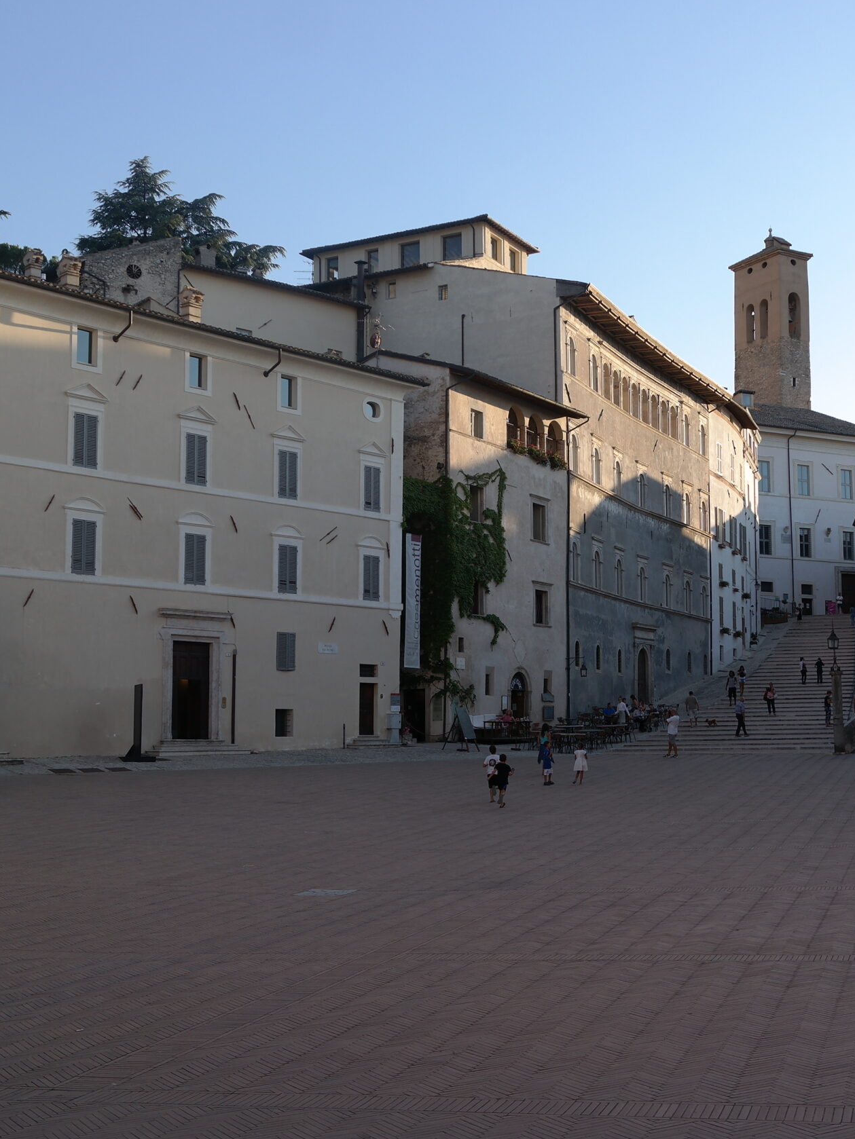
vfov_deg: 42.9
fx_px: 1449
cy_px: 578
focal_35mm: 44
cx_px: 575
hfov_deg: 32.6
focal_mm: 20
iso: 100
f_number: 5.6
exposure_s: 1/200
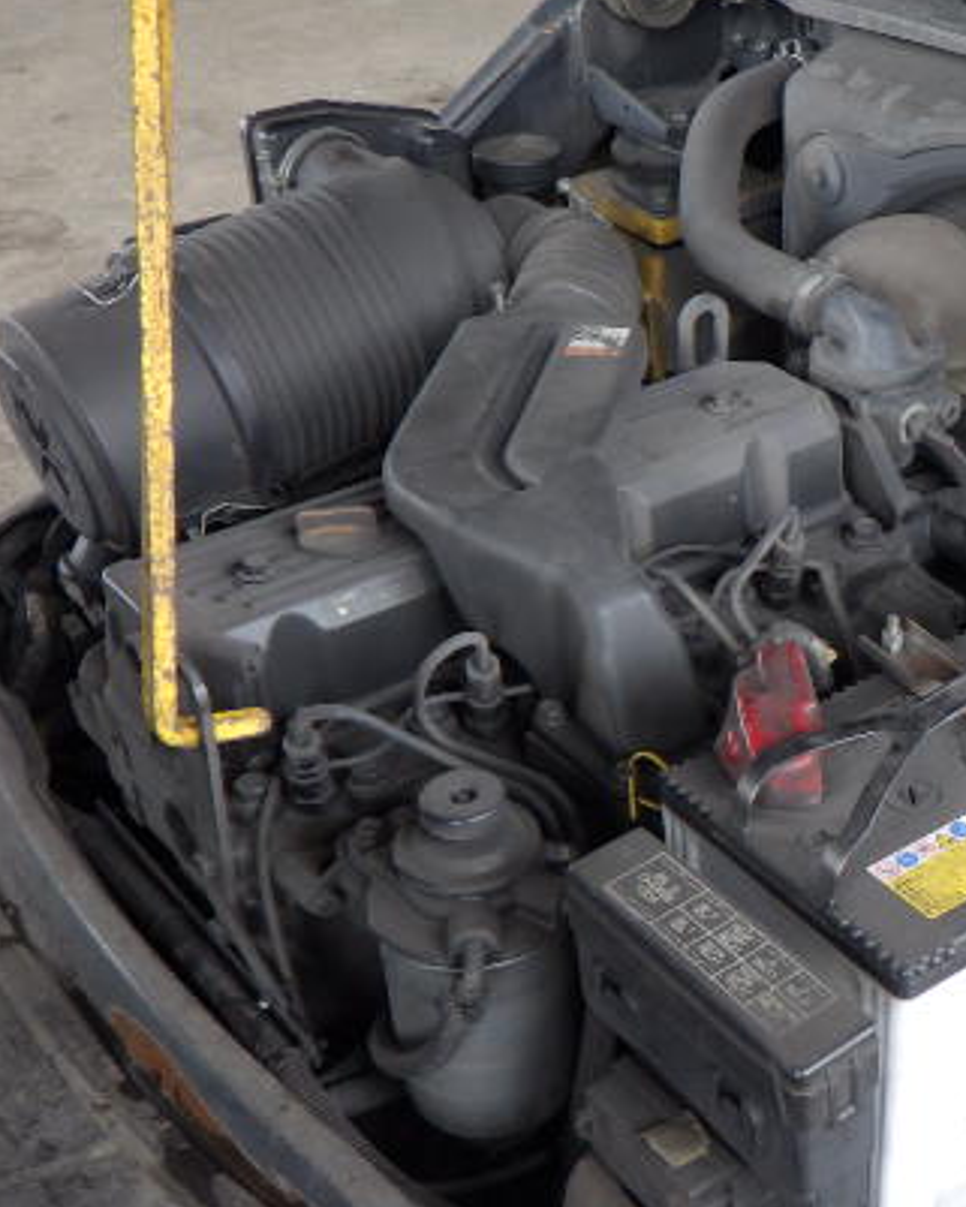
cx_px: 834
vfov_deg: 35.3
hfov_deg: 27.8
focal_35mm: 53
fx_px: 1893
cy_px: 659
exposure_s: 1/50
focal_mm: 6.1
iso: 200
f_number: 3.8
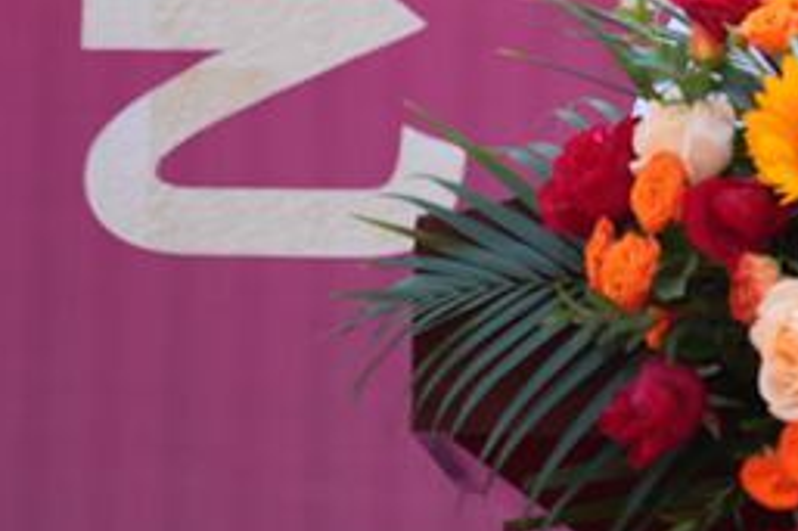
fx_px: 7244
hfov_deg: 6.3
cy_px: -45
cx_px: 1074
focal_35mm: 327
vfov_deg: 4.2
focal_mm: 105
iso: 250
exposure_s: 1/500
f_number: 4
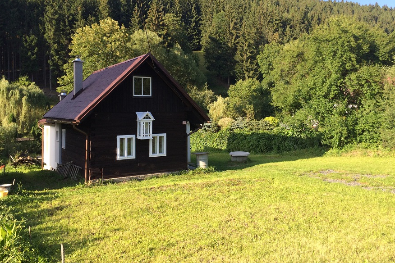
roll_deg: +1.7
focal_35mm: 31
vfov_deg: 42.2
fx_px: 340
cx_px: 193
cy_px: 112
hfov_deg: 60.3
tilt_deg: +0.5
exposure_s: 1/519
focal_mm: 4.15
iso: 32
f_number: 2.2
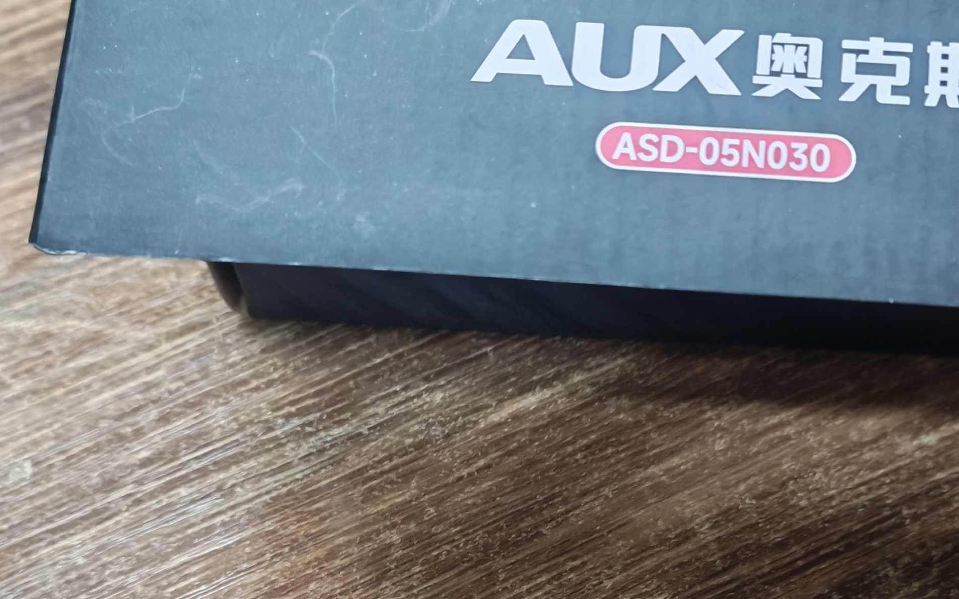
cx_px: 615
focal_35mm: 62
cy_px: 527
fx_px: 1620
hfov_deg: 32.8
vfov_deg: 20.6
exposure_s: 1/20
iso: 1250
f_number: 1.95
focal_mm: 5.52
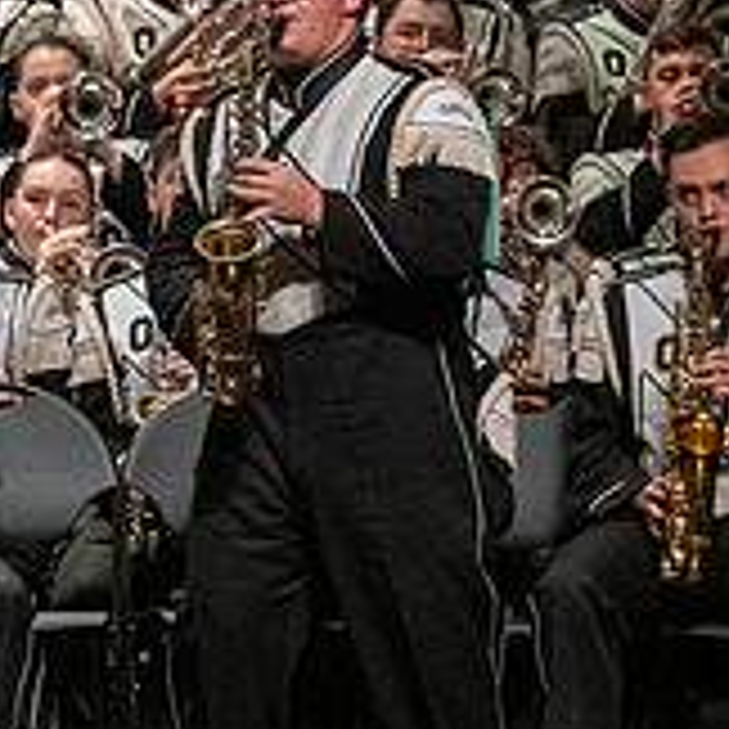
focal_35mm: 659
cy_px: 256
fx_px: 15701
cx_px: -572
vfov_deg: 2.7
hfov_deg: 2.7
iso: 4000
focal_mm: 145
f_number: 4
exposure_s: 1/500
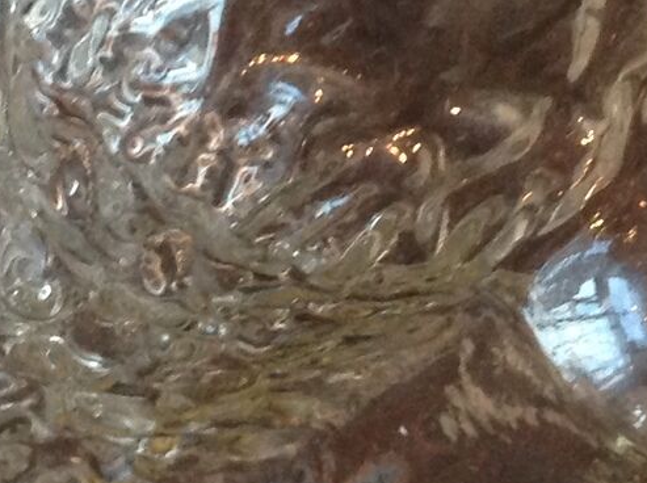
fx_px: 2650
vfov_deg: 9.9
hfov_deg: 13.9
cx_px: 270
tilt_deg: -49.7
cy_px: -344
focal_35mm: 142
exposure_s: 1/15
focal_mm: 4.28
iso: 200
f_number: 2.4
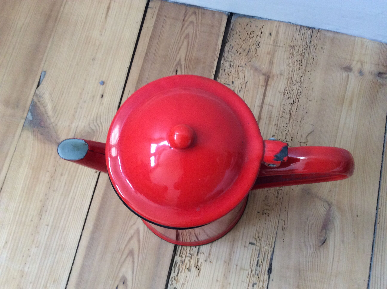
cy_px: 144
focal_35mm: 32
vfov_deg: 44.1
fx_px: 357
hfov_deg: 56.9
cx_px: 194
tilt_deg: -77.3
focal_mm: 3.3
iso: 160
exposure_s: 1/25
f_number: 2.4
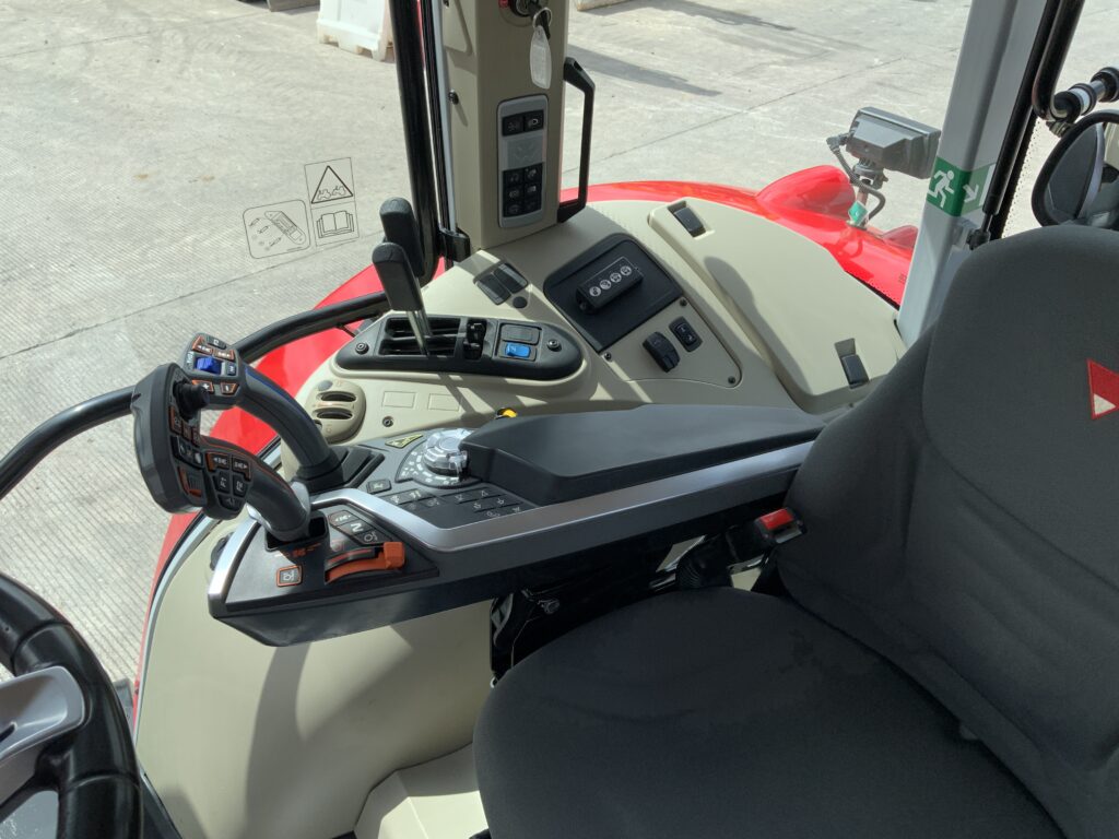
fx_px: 937
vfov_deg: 48.2
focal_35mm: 29
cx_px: 560
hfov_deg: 61.7
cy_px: 420
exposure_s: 1/1015
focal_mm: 3
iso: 16
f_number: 1.8
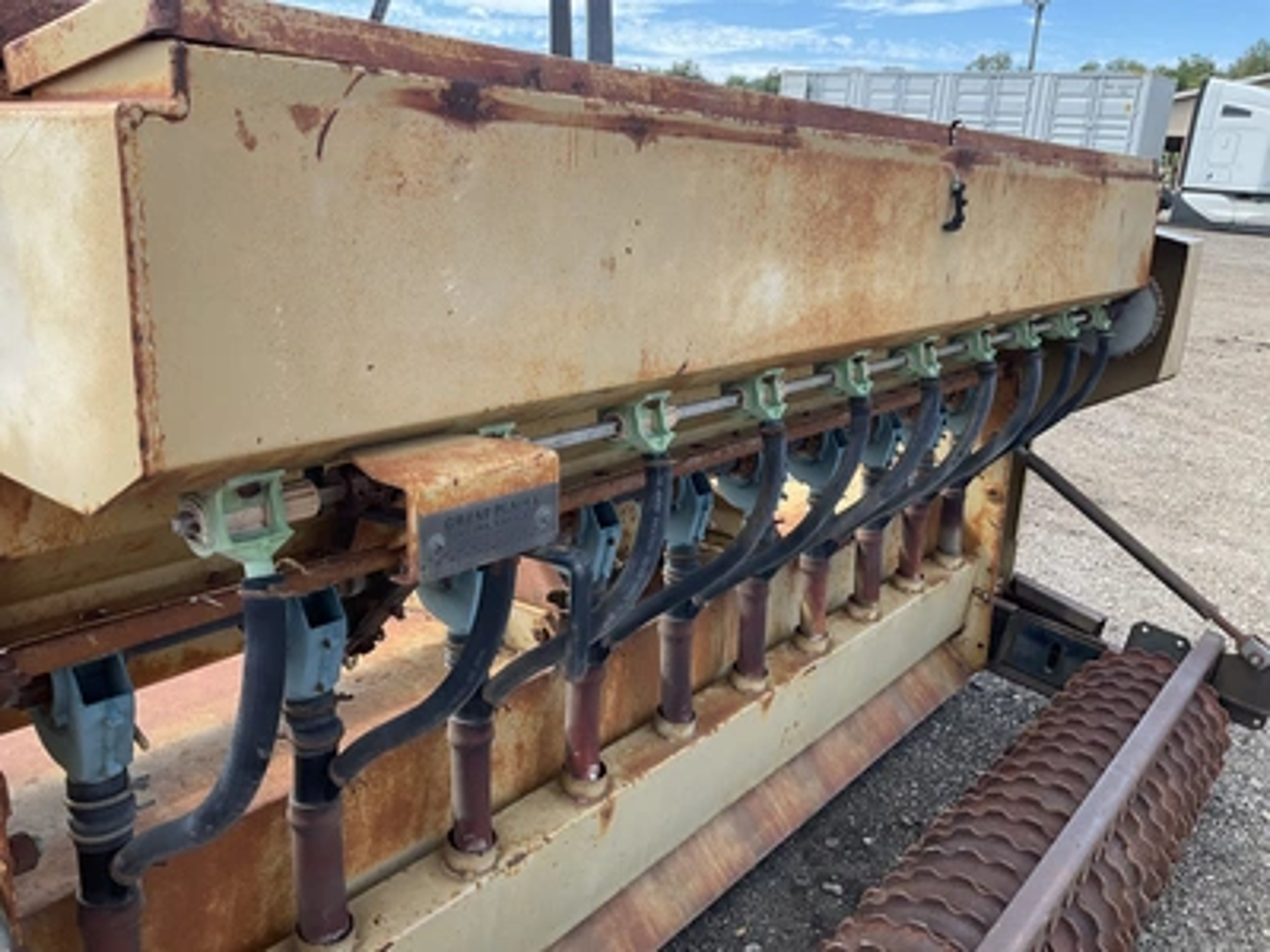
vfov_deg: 48.2
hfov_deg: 61.7
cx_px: 635
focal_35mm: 29
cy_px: 476
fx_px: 1064
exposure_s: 1/370
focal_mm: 3
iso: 25
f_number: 1.8
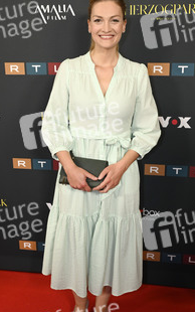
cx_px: 101
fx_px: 391
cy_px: 176
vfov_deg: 43.4
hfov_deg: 28.0
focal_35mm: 46
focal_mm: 35
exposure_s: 1/160
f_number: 6.3
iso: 1250
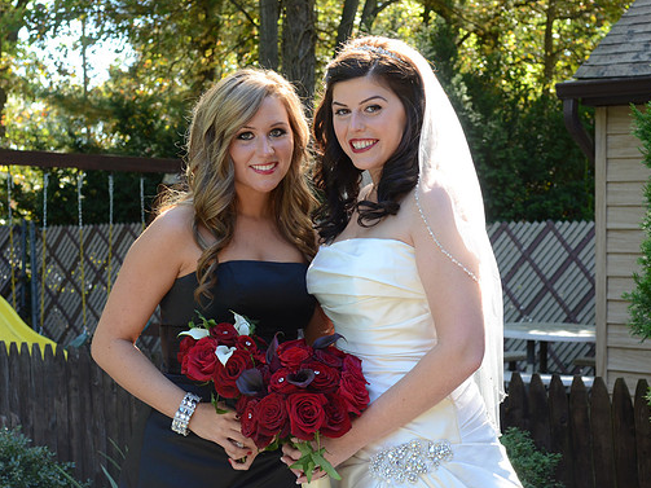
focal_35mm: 73
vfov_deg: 20.2
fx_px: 1373
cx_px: 320
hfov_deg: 26.7
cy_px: 242
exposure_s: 1/125
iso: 500
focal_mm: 44
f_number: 6.3
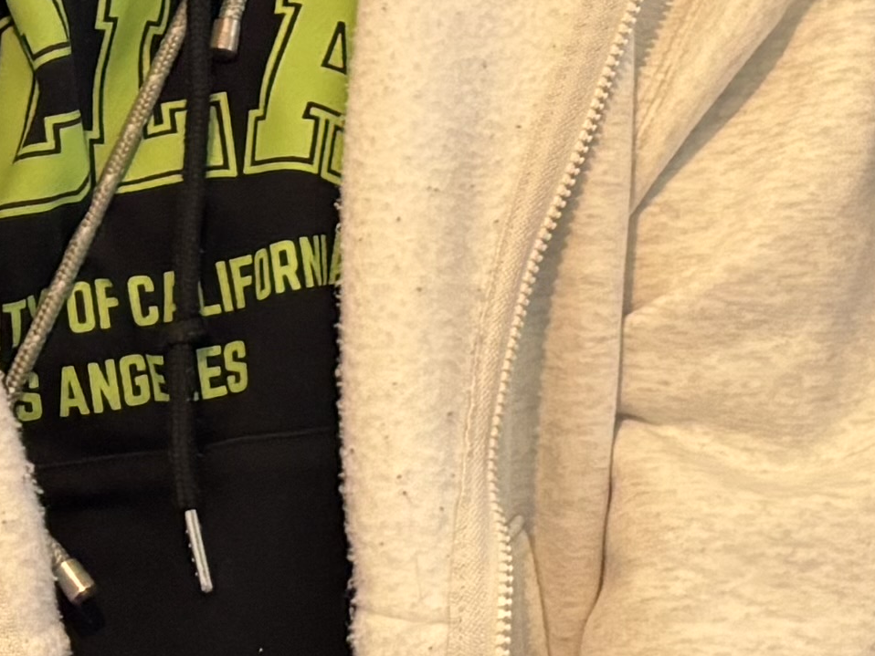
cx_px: 1199
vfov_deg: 9.5
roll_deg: +3.4
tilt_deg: -5.7
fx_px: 3919
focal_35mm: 155
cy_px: -111
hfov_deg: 12.3
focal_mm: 5.96
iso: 250
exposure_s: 1/60
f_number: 1.6
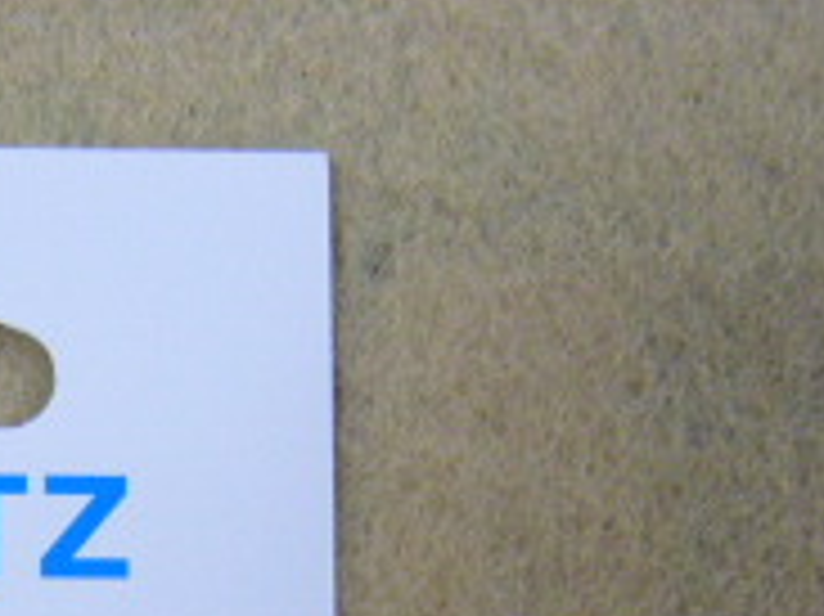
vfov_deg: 10.5
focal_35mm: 133
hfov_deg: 14.4
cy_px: 1075
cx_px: -140
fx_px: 3164
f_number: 3.1
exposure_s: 1/50
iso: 400
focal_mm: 6.8
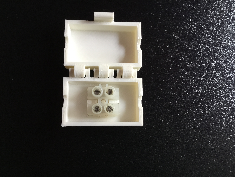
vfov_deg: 45.4
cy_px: 88
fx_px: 210
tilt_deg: -80.1
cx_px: 118
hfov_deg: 58.4
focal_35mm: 31
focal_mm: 3.3
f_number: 2.4
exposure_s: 1/33
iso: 100
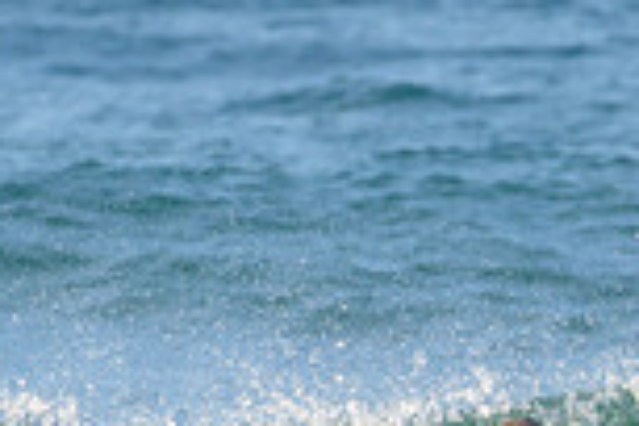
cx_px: 552
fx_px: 41159
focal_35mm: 2319
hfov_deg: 0.9
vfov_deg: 0.6
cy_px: 652
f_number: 5.6
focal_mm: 500
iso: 250
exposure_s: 1/1250
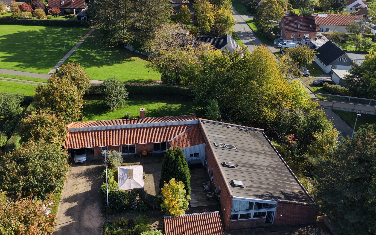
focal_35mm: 32
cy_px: 66
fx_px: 328
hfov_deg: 59.4
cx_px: 161
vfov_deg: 38.7
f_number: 1.8
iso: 100
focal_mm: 8.67
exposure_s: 1/1250
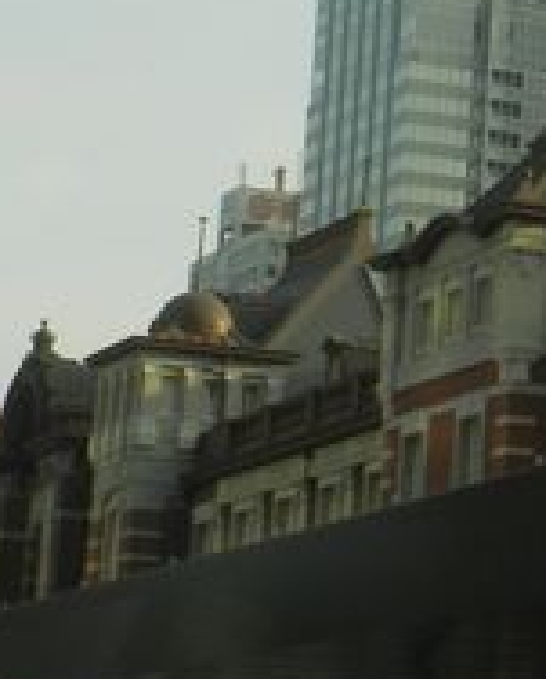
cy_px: 56
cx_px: 958
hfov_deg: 8.9
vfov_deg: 11.5
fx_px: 3365
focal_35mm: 167
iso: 160
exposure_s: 1/500
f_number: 4.2
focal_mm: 8.1
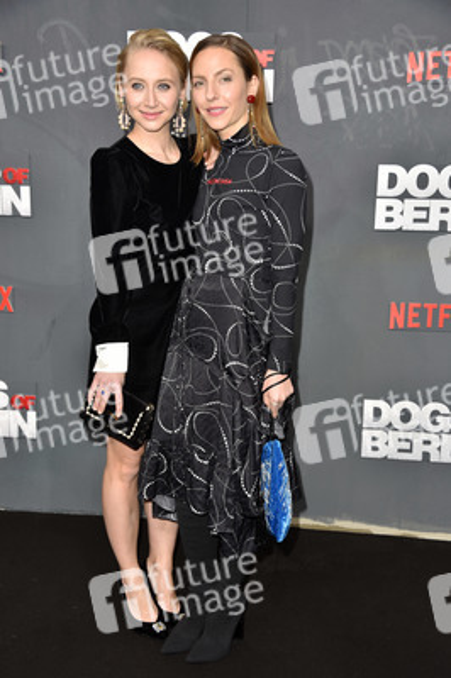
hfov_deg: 28.0
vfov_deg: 41.1
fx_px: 903
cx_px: 226
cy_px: 339
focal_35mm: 48
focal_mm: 48
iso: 250
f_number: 5.6
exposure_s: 1/200
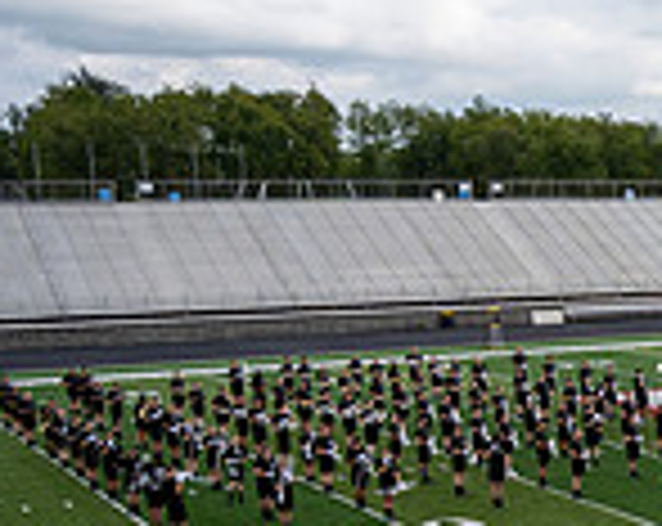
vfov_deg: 17.0
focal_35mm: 89
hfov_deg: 18.1
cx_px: 1103
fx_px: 1740
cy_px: 461
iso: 160
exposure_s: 1/800
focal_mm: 24
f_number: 4
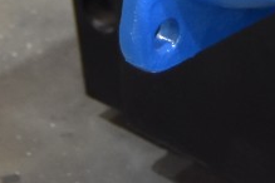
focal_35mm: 285
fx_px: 2177
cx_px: 266
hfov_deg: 7.2
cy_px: -432
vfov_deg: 4.6
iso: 1000
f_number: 4.5
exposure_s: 1/15
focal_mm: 26
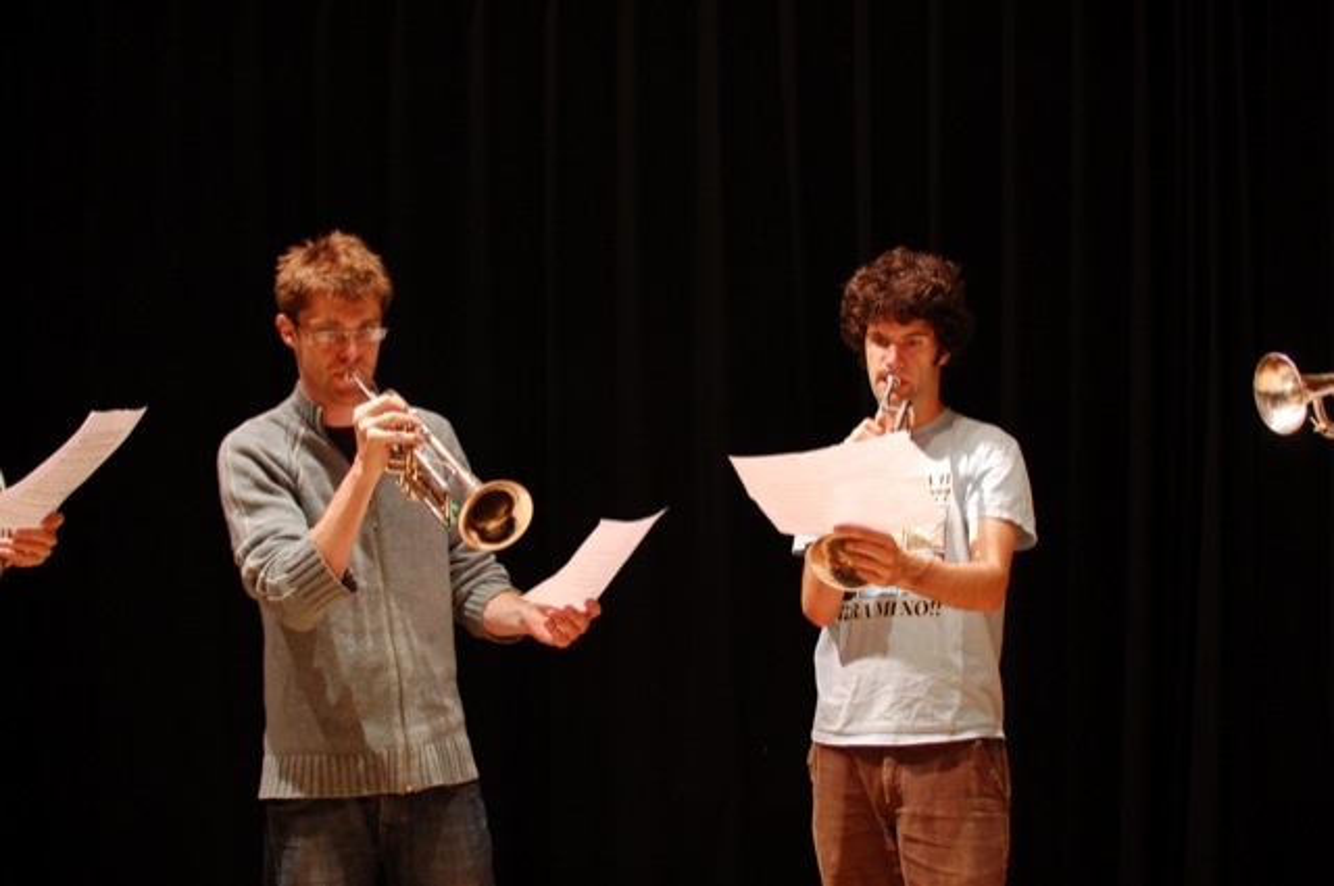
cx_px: 667
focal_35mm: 52
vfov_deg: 25.7
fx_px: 1943
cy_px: 443
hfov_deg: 37.9
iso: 800
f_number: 3.5
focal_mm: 35
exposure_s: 1/50
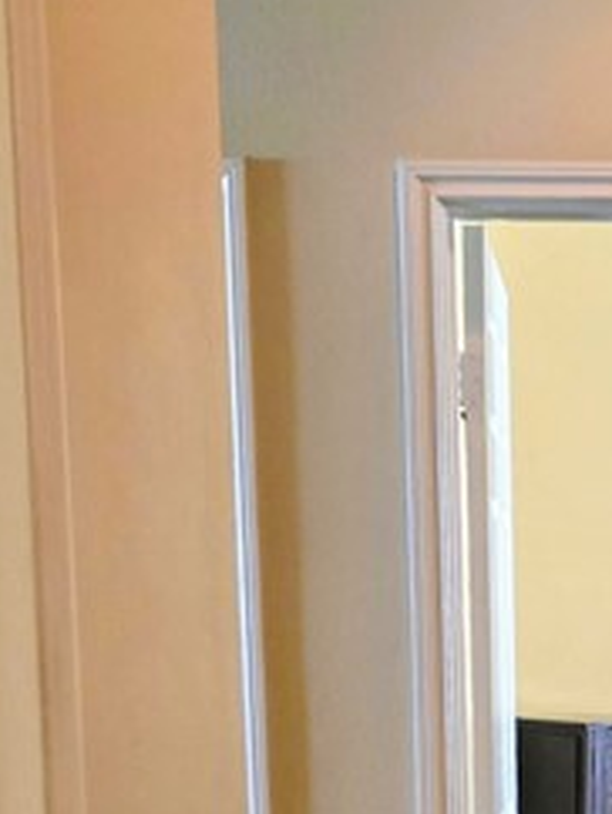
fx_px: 2283
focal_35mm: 97
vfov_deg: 19.1
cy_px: 982
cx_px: 741
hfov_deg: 14.7
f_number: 1.7
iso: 1000
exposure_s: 1/60
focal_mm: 6.3
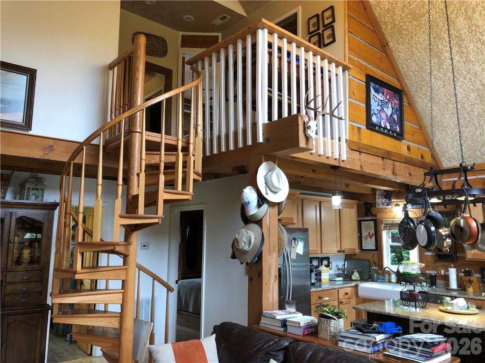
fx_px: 392
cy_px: 182
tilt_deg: +9.6
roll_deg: -0.9
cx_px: 242
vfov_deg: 49.7
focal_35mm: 28
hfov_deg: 63.4
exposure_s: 1/20
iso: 32
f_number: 1.8
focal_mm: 3.99
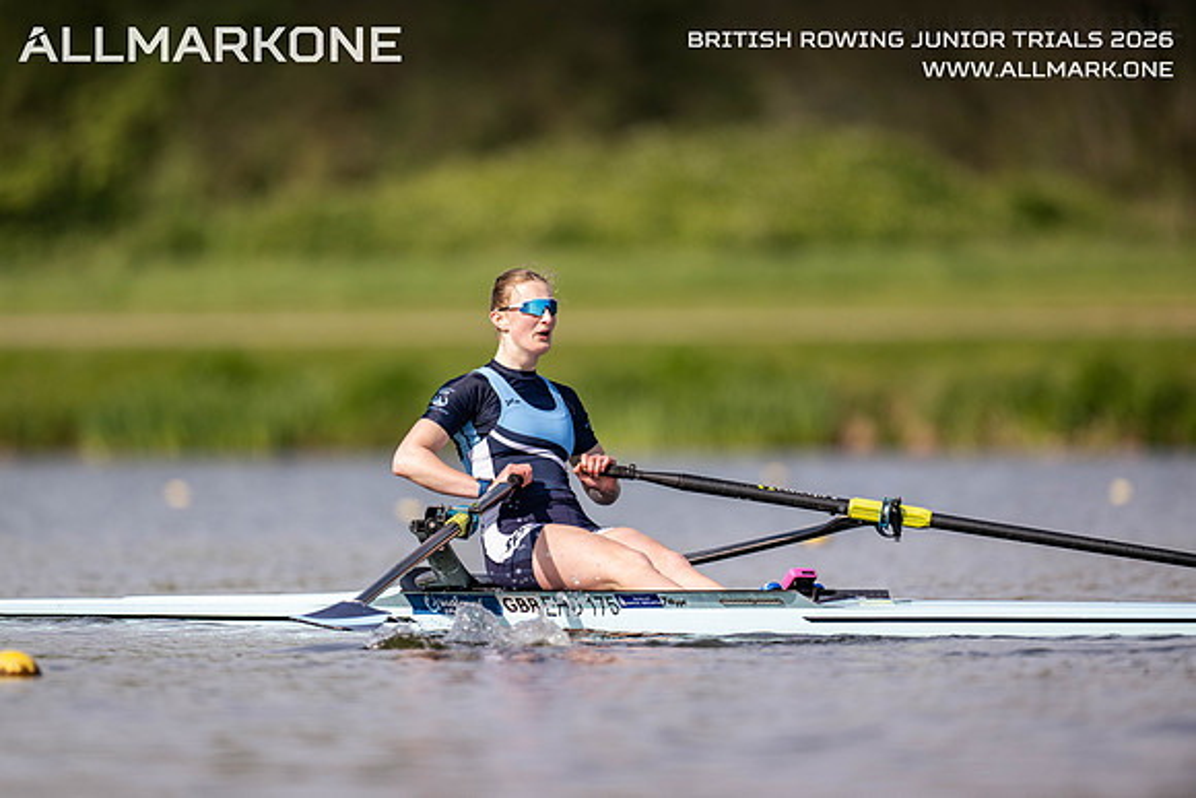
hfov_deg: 3.4
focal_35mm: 600
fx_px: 19937
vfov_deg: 2.3
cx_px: 598
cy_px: 399
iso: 250
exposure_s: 1/2500
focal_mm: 600
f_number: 4
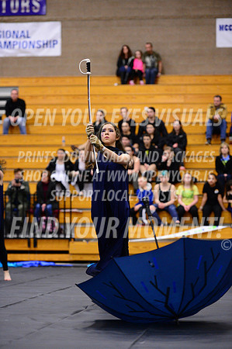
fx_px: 1182
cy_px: 174
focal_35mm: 122
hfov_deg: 11.2
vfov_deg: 16.8
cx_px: 116
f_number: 2.8
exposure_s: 1/320
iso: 6400
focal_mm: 122
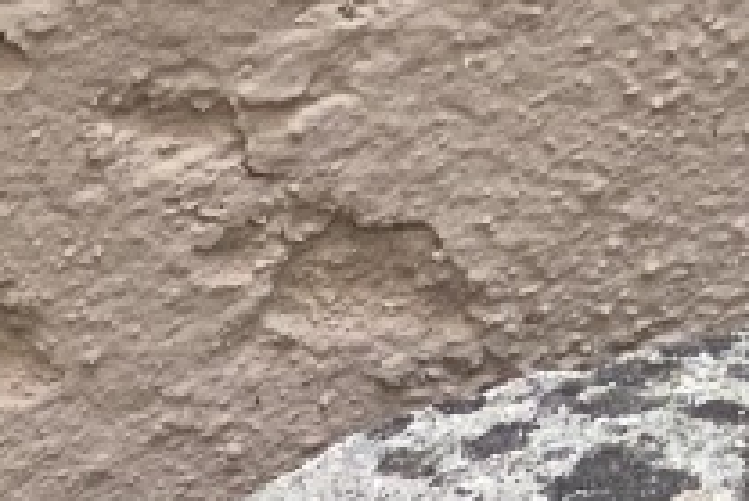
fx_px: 3623
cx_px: -1026
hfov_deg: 10.3
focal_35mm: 174
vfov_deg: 7.3
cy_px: 1287
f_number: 1.8
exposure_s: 1/60
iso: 100
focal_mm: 3
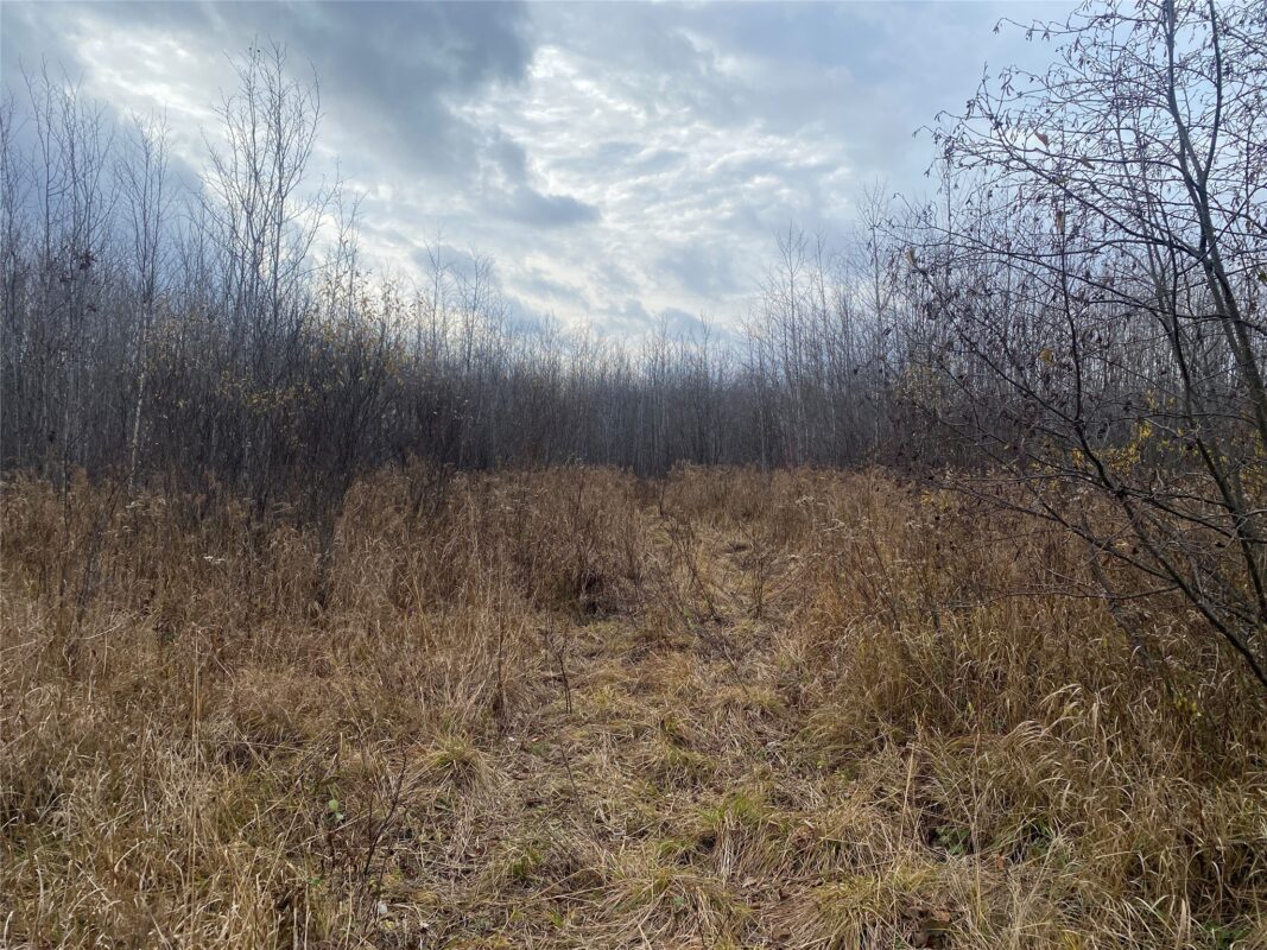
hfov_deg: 67.3
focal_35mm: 26
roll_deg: -0.3
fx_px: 952
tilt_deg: -0.7
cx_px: 634
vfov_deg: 53.1
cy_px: 475
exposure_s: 1/1653
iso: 32
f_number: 1.8
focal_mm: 4.25
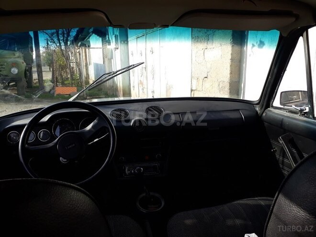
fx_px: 246
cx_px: 158
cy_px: 118
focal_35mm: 27
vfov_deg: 51.4
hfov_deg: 65.3
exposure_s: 1/385
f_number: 1.9
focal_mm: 3.6
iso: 40
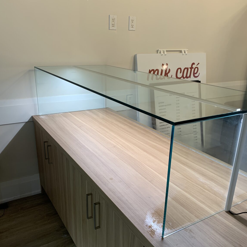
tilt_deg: -21.4
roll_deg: -0.6
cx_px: 124
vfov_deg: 52.3
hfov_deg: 52.5
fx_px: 250
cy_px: 142
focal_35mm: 31
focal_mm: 4.25
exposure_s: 1/60
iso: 64
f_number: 1.8
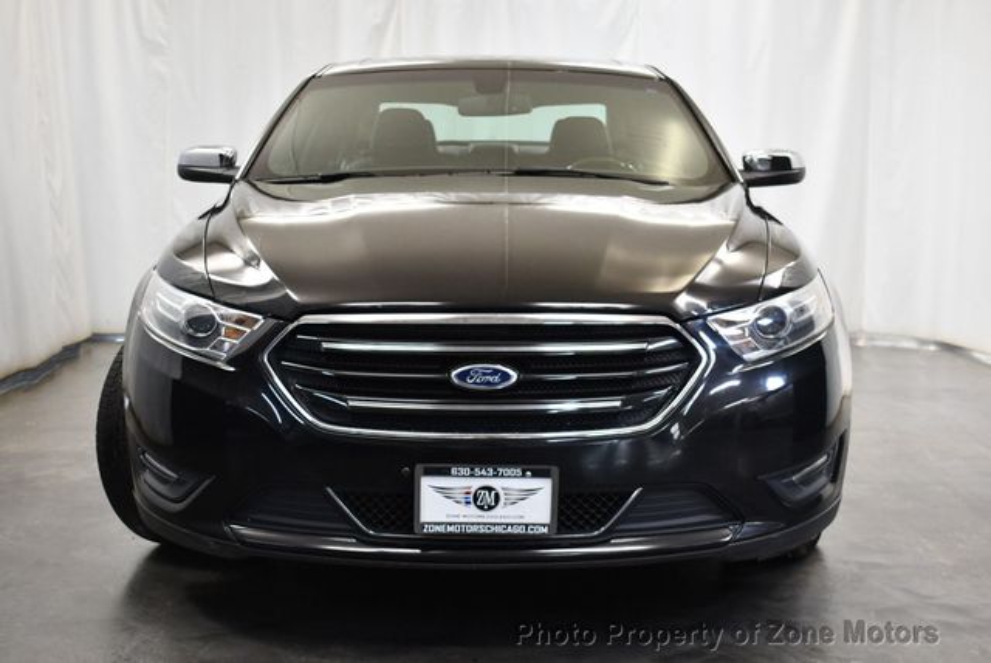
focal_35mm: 50
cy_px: 332
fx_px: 1378
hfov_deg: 39.6
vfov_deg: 27.0
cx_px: 496
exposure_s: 1/125
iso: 1250
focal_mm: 25
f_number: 4
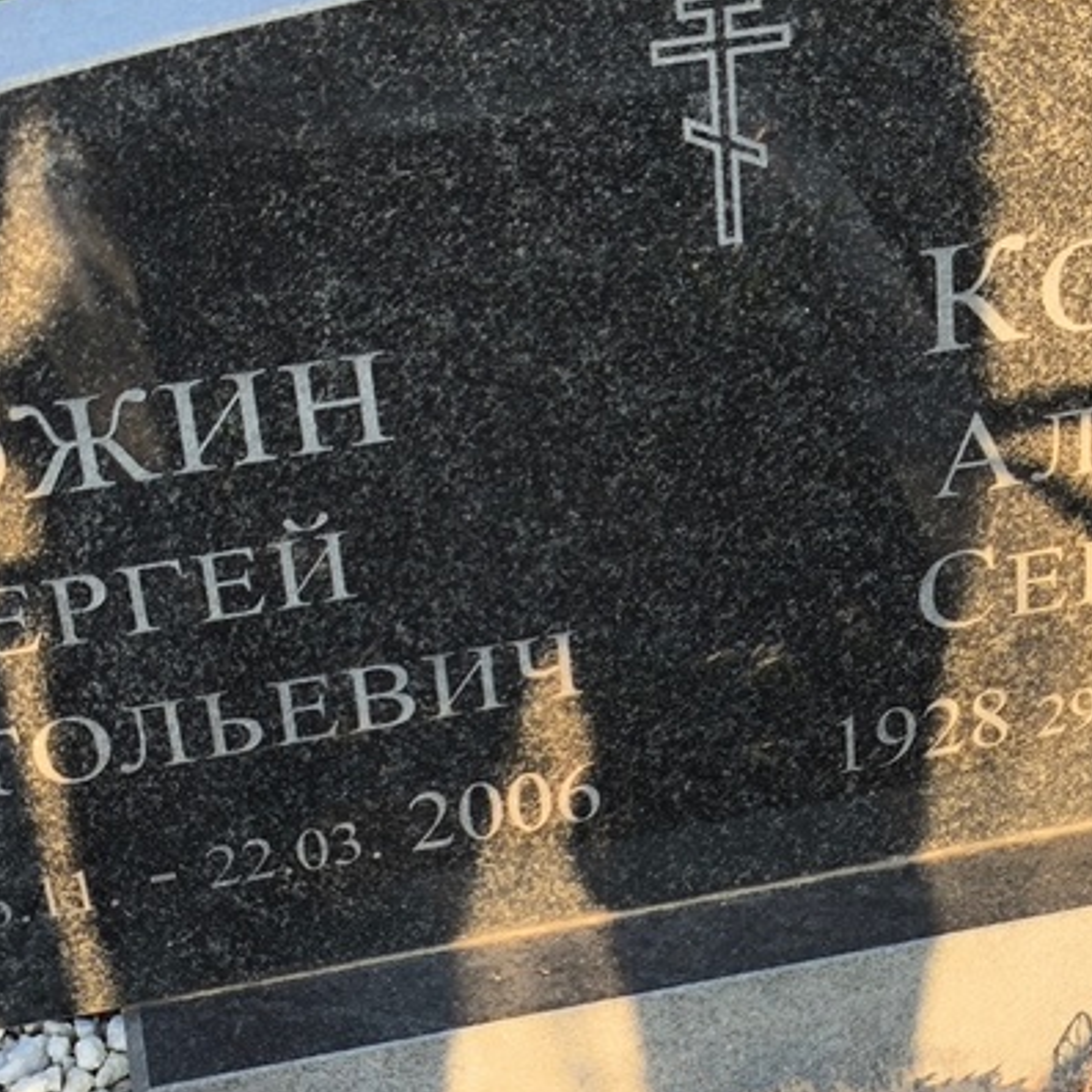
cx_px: 774
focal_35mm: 89
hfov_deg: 19.4
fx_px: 3176
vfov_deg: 19.5
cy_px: 663
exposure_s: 1/139
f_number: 1.7
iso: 50
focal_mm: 4.71
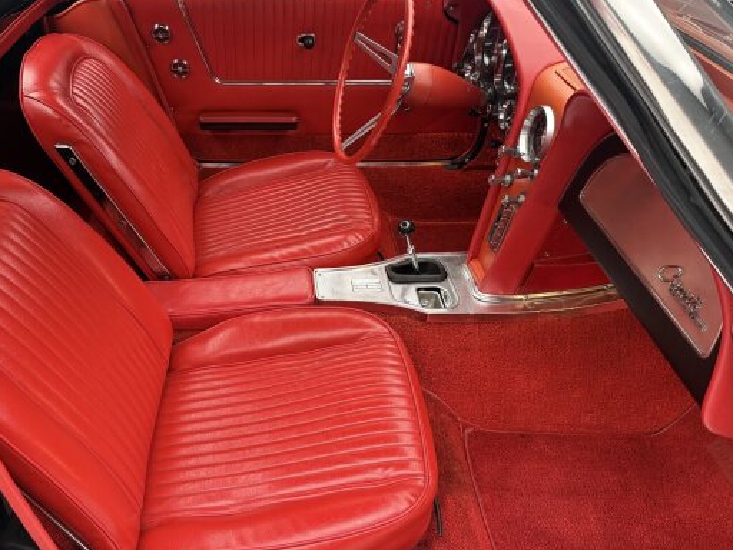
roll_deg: +1.0
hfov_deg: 59.5
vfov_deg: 46.8
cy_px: 288
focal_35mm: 30
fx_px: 635
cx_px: 295
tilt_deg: -37.5
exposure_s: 1/49
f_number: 1.78
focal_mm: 6.76
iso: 400
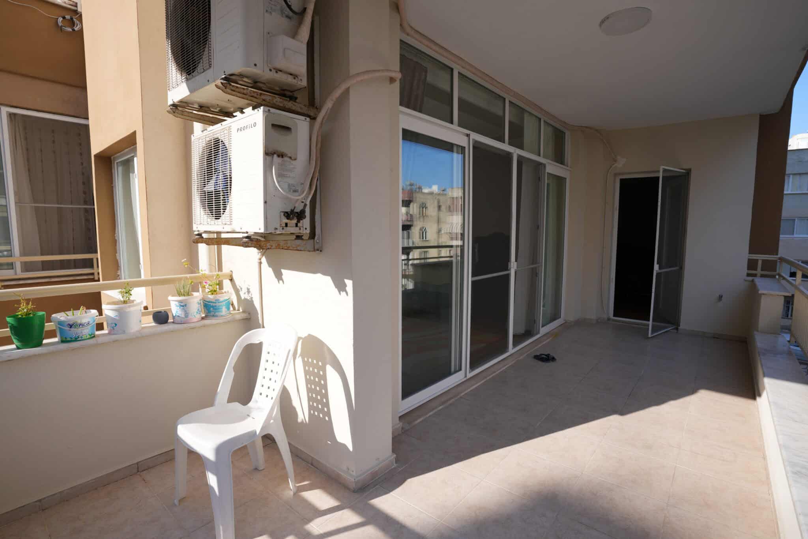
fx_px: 381
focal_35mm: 17
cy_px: 270
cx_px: 404
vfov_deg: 70.4
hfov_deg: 93.3
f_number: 7.1
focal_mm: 17
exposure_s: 1/200
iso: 100
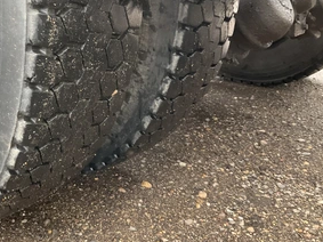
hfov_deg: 45.0
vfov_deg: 34.9
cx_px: 103
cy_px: 87
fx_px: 382
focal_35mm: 41
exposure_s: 1/96
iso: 64
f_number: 1.8
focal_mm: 3
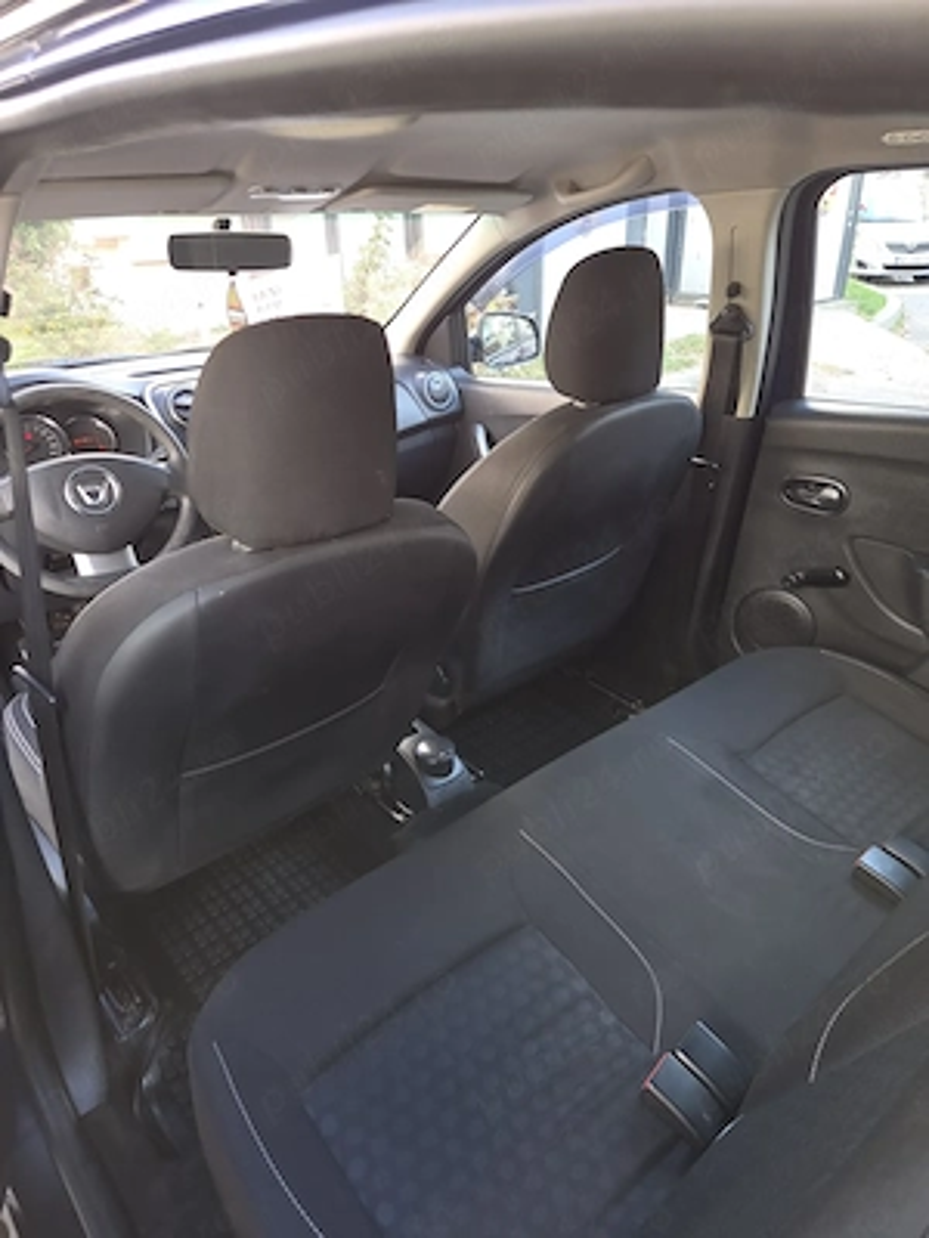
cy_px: 619
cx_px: 464
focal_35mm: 23
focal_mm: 5.4
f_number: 1.8
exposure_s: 1/50
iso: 50
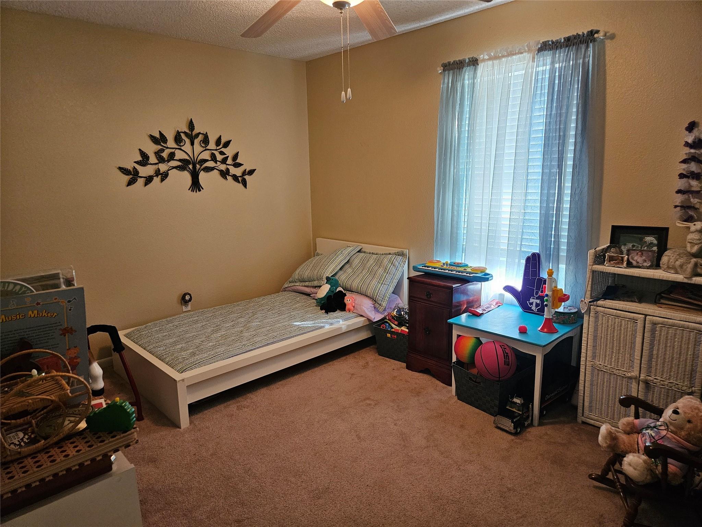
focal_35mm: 23
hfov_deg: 73.9
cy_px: 264
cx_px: 351
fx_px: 466
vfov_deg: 58.9
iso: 640
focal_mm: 5.4
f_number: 1.8
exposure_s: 1/60
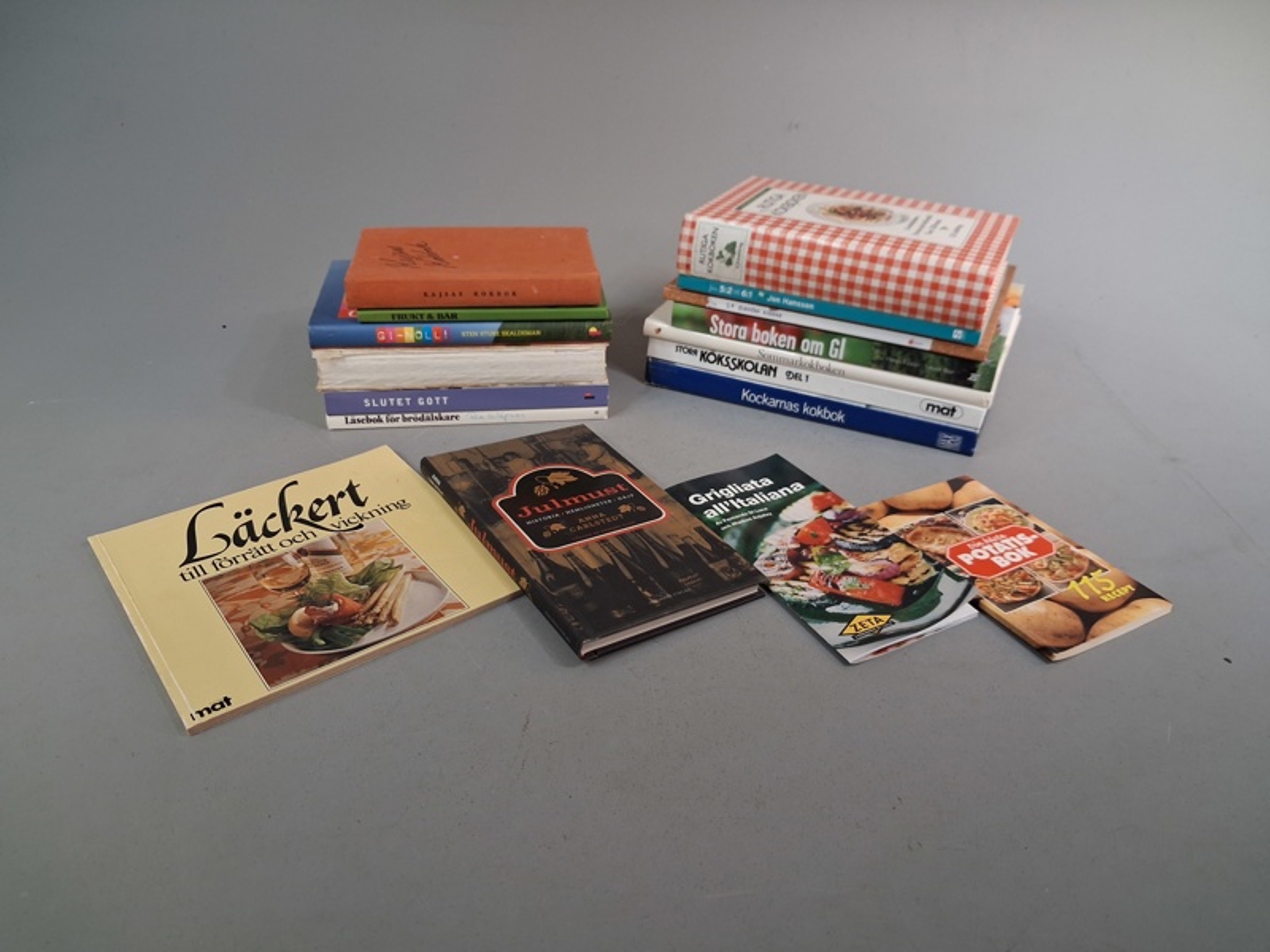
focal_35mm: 27
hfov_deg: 65.3
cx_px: 635
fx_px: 991
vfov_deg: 51.4
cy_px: 476
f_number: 1.8
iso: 250
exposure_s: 1/50
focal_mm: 4
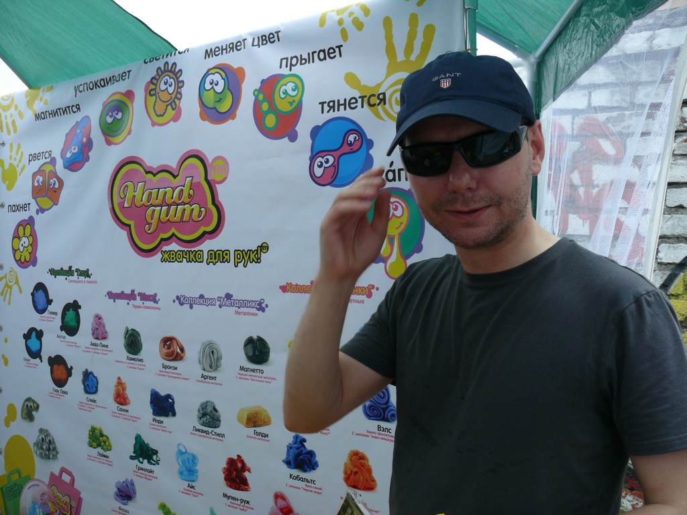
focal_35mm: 35
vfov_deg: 40.7
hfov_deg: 52.6
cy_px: 258
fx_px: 695
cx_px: 344
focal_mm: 7.4
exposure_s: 1/125
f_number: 3.2
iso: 100
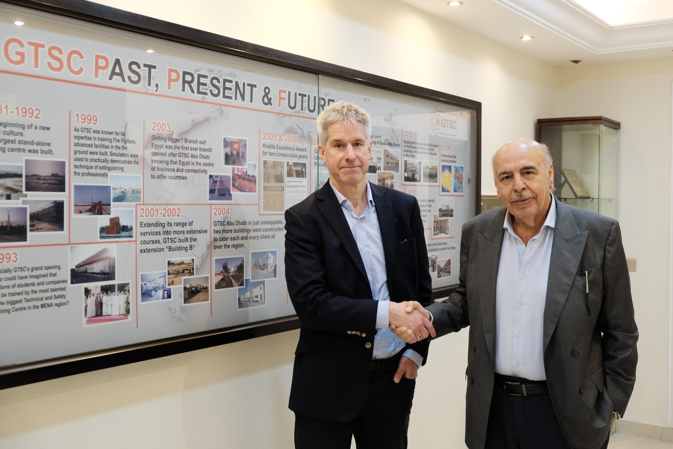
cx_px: 336
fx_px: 710
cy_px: 224
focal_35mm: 38
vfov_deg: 35.1
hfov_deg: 50.7
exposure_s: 1/75
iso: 2000
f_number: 3.2
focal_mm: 25.4
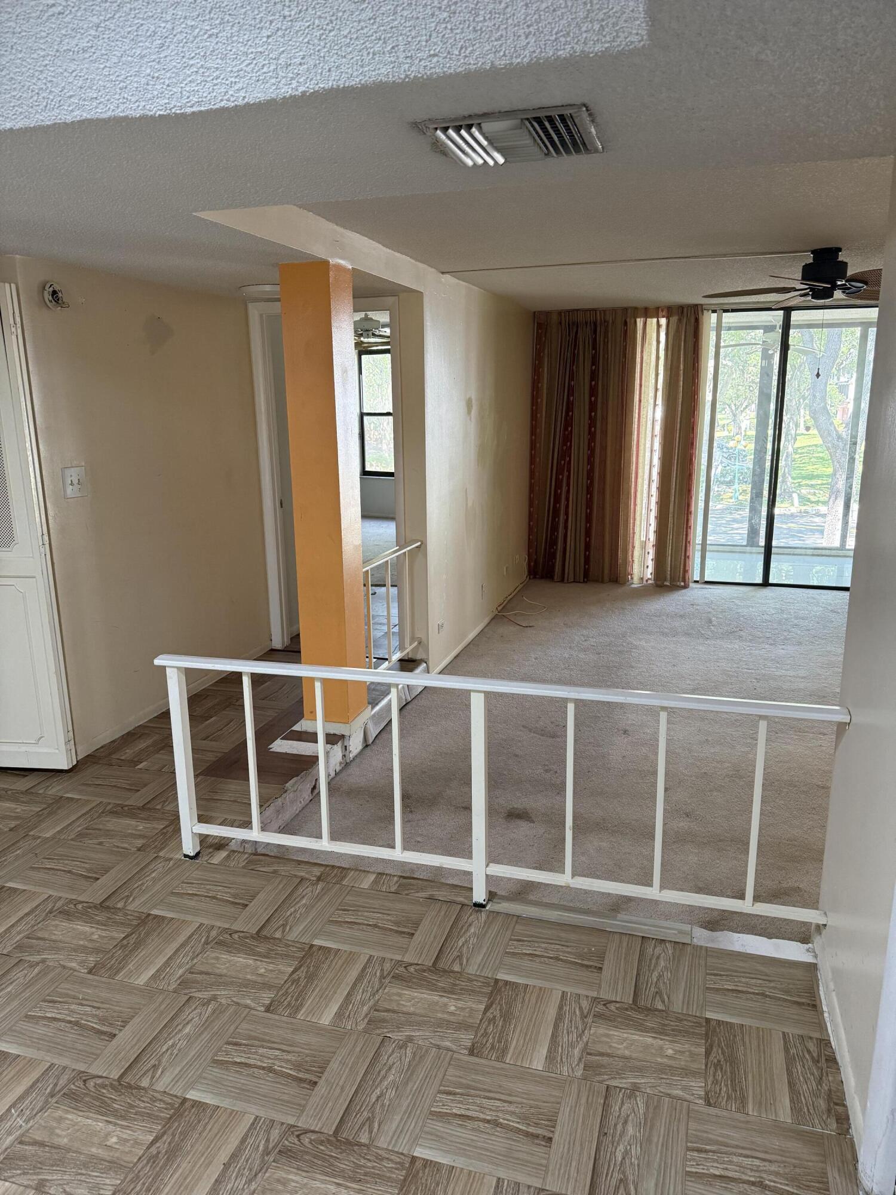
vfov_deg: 71.6
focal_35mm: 24
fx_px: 828
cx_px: 448
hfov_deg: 56.8
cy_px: 598
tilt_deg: -11.6
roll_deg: +1.1
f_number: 1.78
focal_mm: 6.76
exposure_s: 1/120
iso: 400
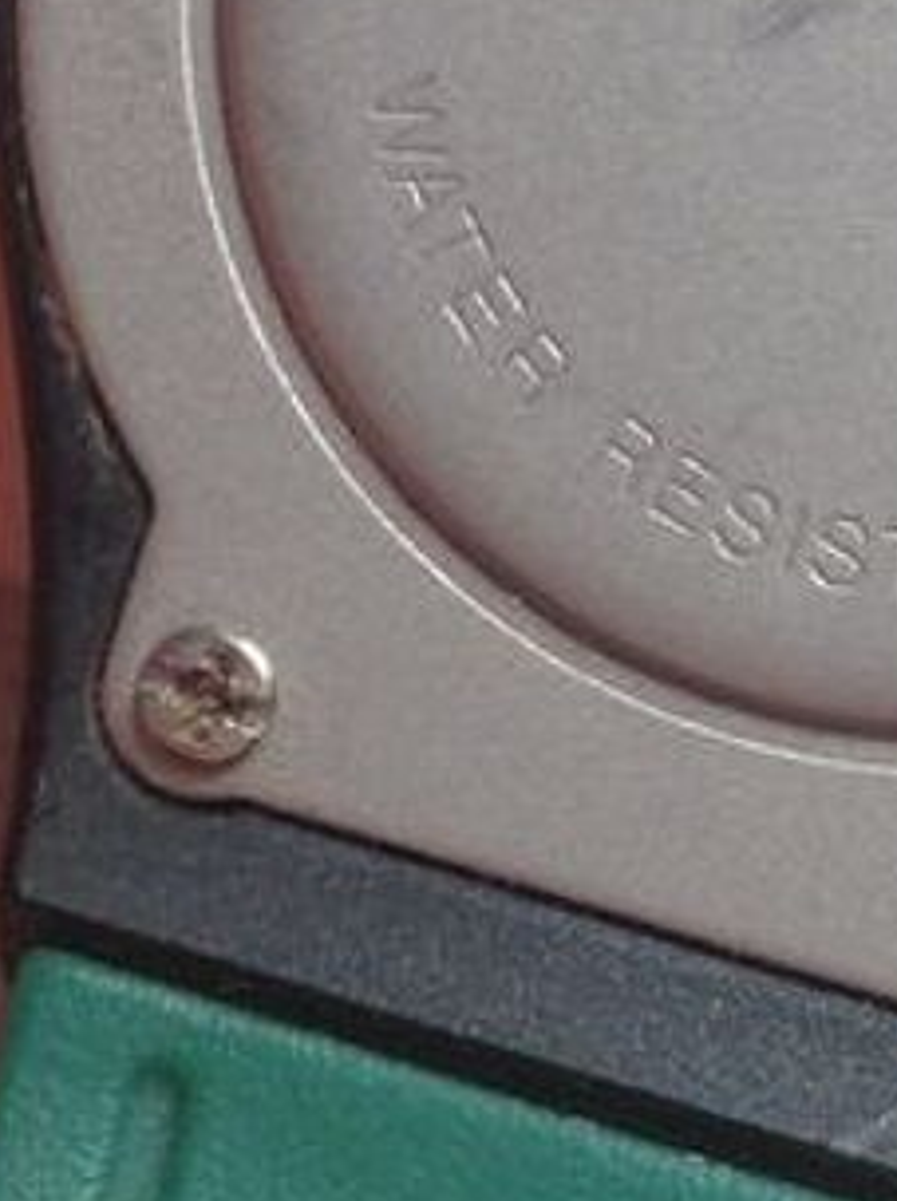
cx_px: 909
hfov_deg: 9.5
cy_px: 188
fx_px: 5336
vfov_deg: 12.8
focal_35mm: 154
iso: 50
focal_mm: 4.28
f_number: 2.4
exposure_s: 1/139
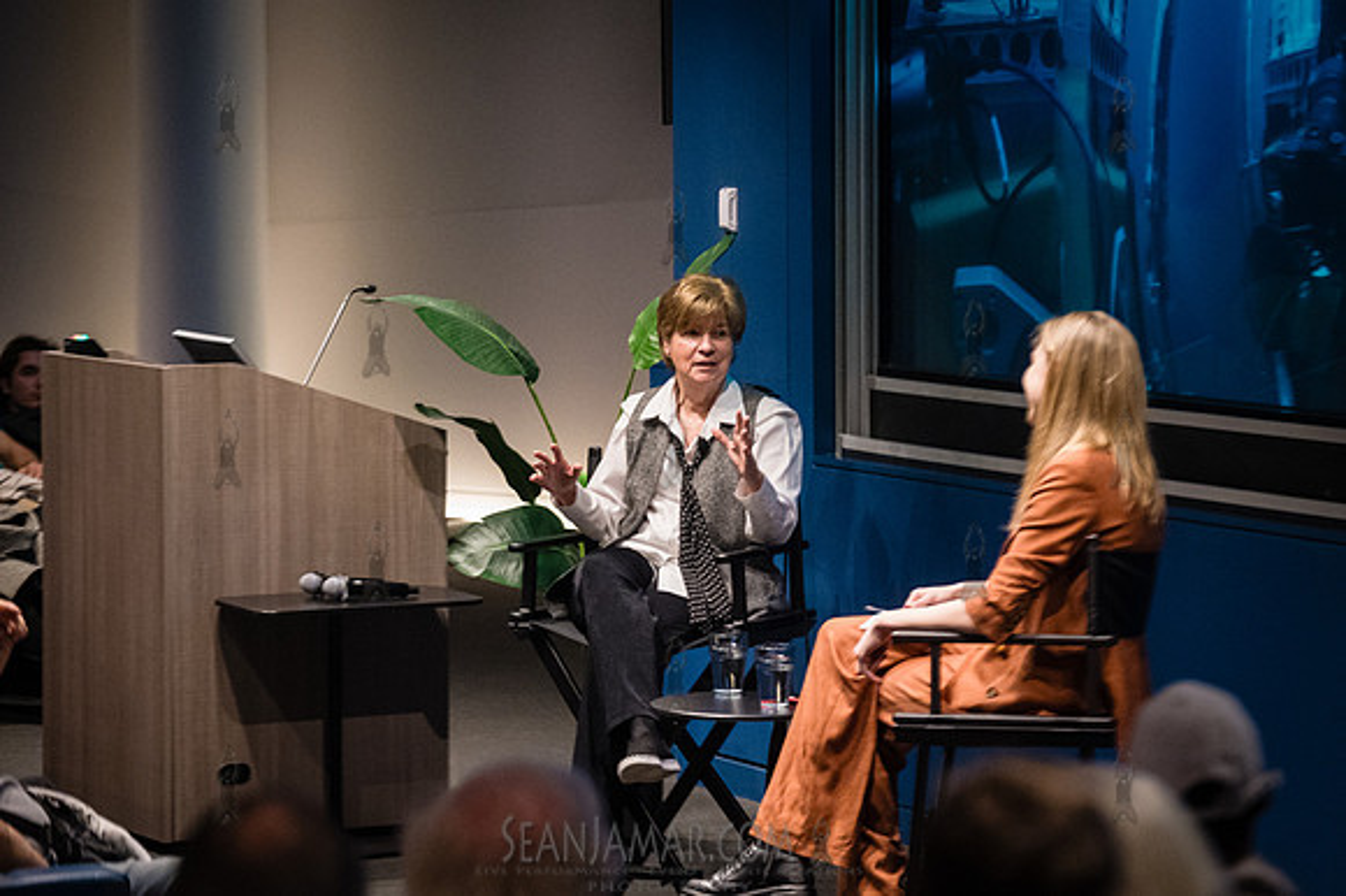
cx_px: 673
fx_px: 4921
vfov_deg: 10.4
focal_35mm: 132
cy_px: 448
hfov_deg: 15.6
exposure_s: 1/160
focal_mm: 128
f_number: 4
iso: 8000
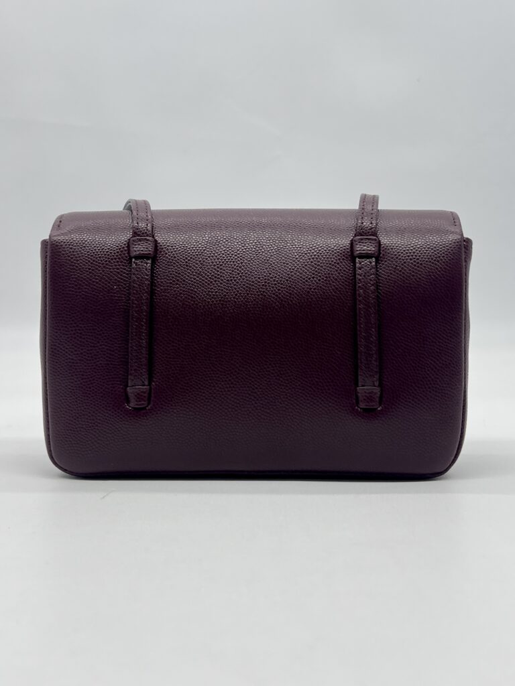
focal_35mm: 26
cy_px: 343
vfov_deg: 67.3
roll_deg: -0.4
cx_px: 258
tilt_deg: -0.6
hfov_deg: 53.1
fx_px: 516
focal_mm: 5.7
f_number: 1.5
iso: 32
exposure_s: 1/147
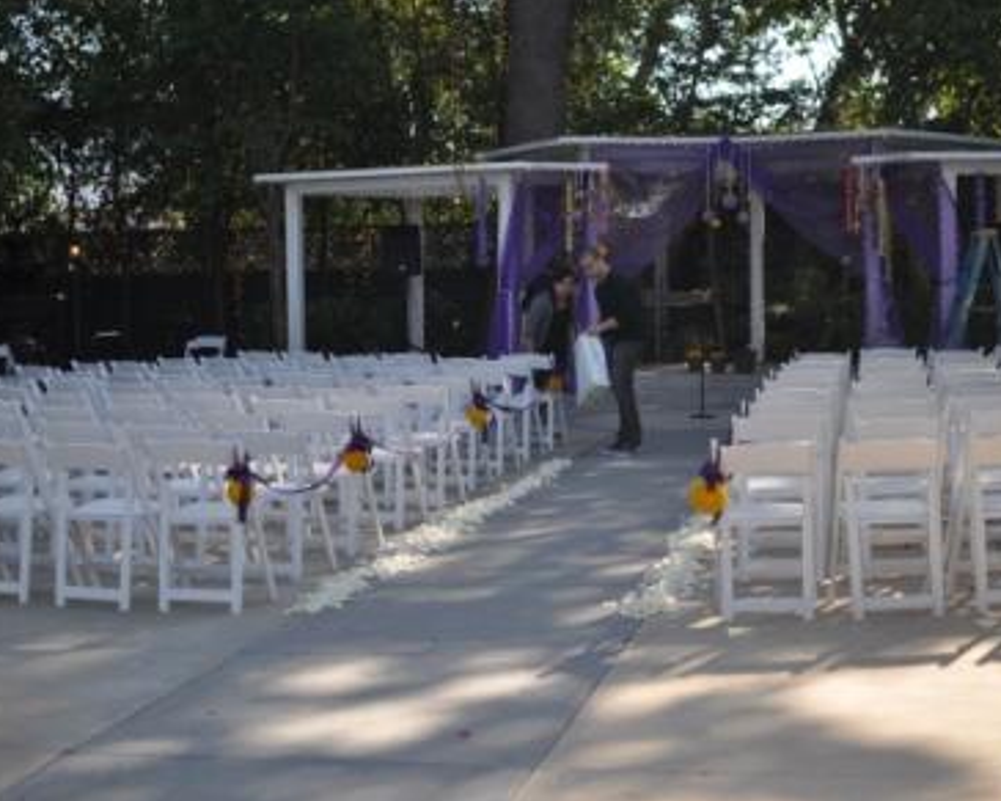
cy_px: 402
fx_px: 1794
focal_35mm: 61
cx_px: 509
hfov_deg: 31.2
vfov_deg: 25.1
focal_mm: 35
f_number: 1.8
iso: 200
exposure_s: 1/2500
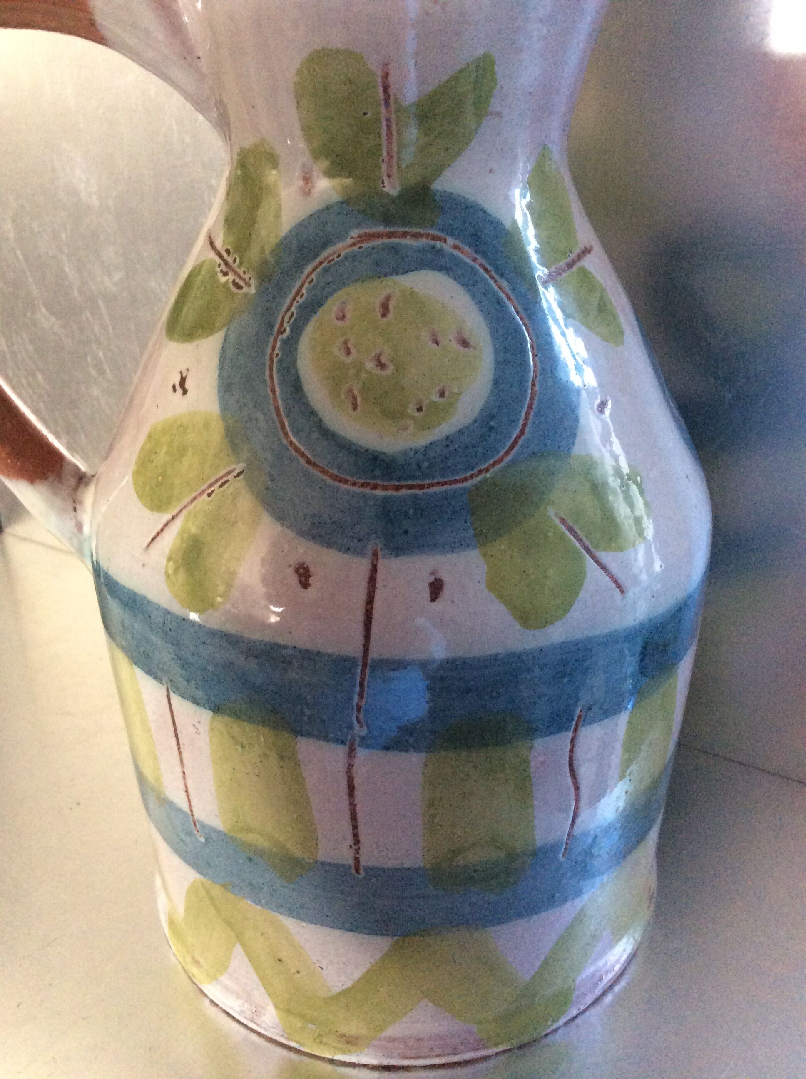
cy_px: 540
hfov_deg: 44.1
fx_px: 996
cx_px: 403
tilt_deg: -27.5
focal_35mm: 32
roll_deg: +1.3
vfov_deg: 56.9
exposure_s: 1/25
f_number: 2.4
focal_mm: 3.3
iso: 250
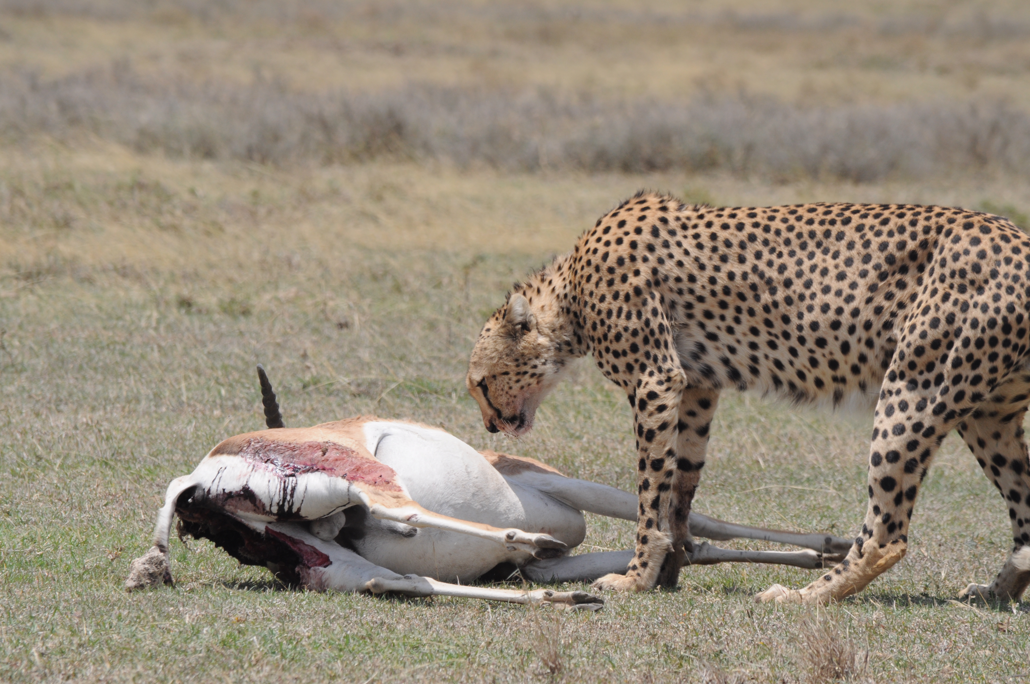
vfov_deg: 3.3
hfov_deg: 4.9
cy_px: 342
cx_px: 515
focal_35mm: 420
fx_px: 12002
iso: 320
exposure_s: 1/400
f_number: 13
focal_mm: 280
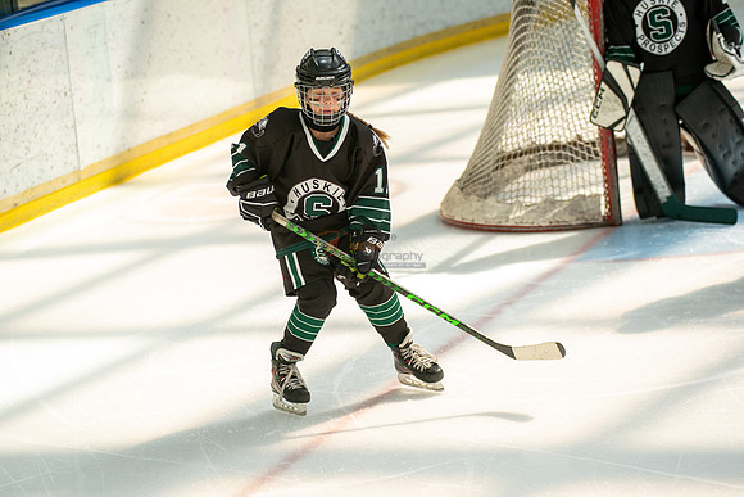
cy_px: 248
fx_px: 2729
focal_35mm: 132
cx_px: 372
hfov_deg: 15.5
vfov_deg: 10.4
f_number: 3.5
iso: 1600
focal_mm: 132
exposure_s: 1/2500
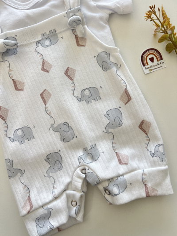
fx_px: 177
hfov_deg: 53.1
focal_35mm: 26
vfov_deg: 67.3
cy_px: 118
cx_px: 88
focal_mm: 5.7
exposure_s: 1/121
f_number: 1.5
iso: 50
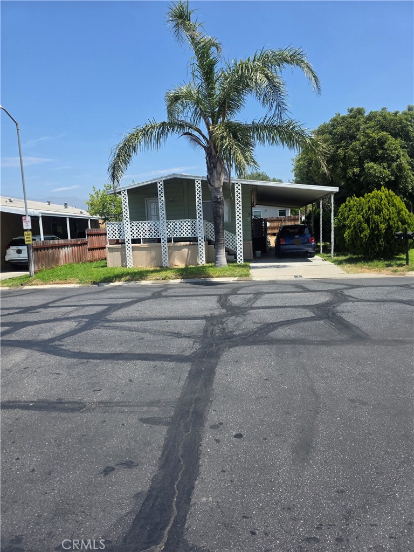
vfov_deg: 73.9
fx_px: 367
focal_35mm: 23
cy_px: 276
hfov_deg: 58.9
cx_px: 207
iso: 80
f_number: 1.7
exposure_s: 1/5000
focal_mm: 6.3
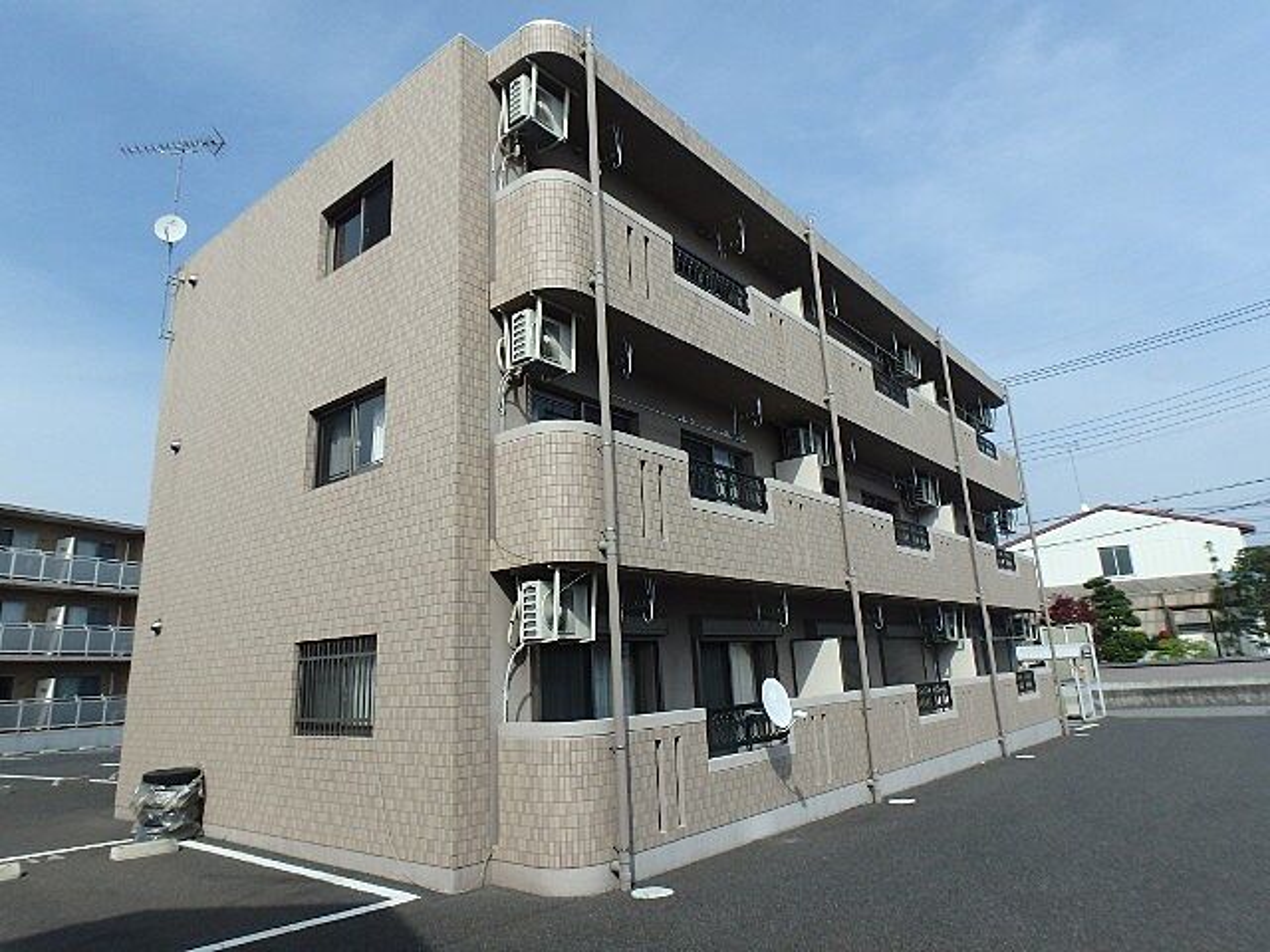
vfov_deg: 63.4
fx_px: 770
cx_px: 635
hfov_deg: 79.0
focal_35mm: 21
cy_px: 476
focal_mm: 3.7
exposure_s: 1/500
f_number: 6
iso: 125
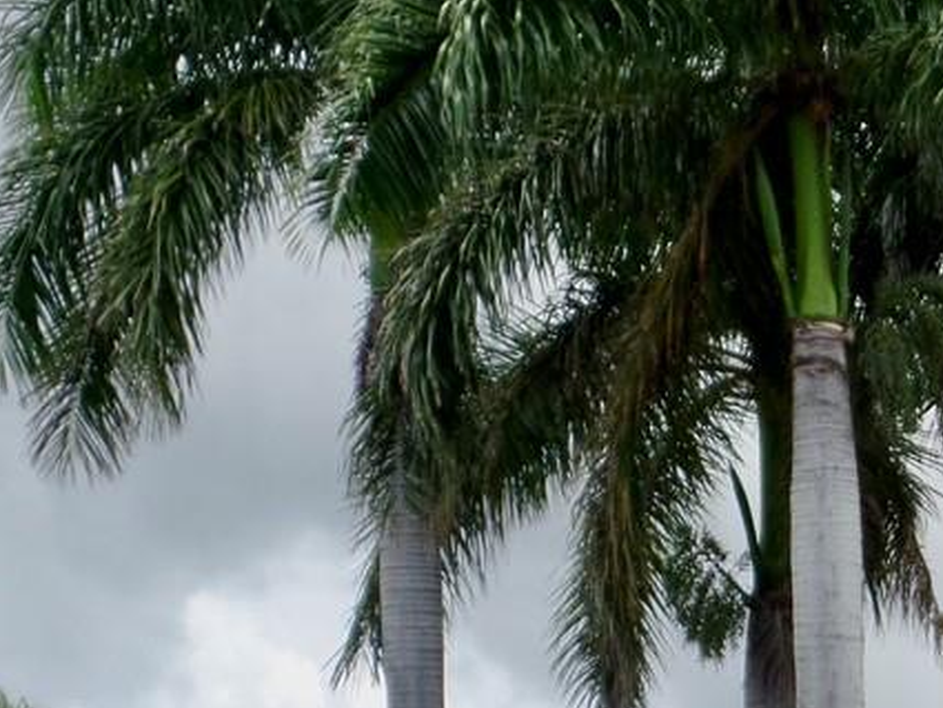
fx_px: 4305
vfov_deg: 9.1
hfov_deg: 11.9
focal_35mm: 158
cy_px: 1152
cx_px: 1471
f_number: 3.6
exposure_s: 1/500
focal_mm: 7.5
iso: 80
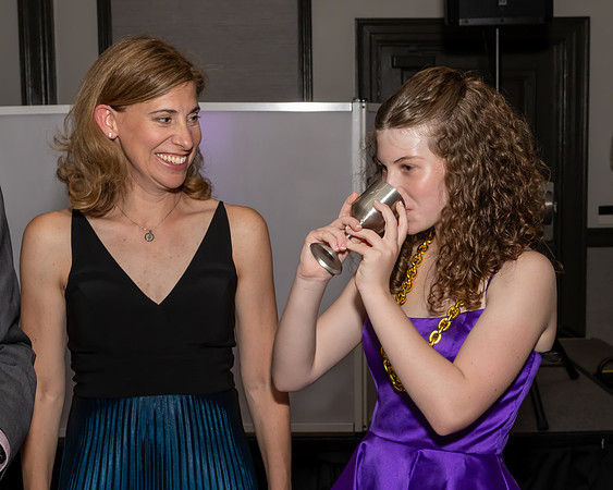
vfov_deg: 24.5
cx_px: 339
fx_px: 1130
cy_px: 263
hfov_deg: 30.3
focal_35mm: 62
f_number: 8
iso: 1000
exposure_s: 1/250
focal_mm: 31
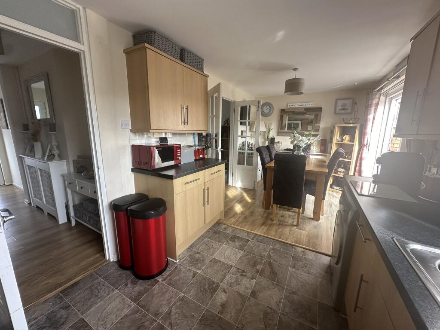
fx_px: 178
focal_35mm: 14
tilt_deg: -10.7
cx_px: 220
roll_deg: -0.5
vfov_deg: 85.7
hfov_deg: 102.1
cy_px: 165
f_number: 2.2
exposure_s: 1/99
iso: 125
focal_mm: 2.22
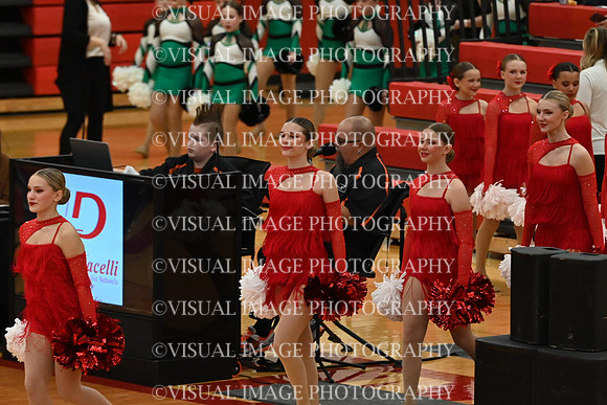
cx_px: 304
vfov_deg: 4.7
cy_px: 202
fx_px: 4924
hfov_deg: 7.1
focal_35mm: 292
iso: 6400
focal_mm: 195
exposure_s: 1/400
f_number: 4
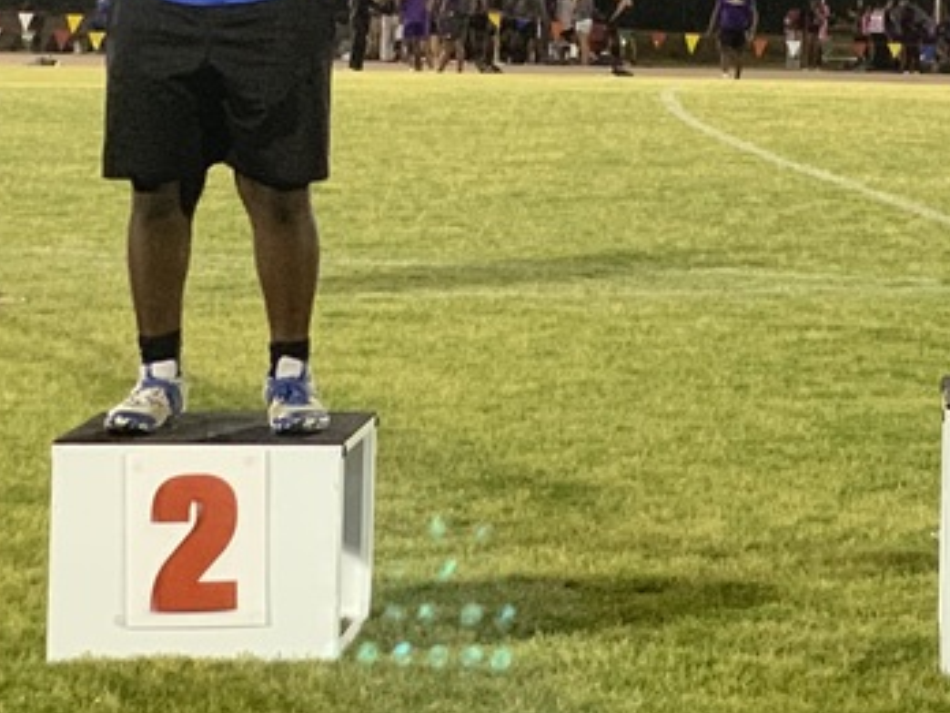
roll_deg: -1.4
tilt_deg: +2.0
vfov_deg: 9.6
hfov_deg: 12.5
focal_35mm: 153
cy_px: -128
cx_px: 1269
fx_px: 4199
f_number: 2.4
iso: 250
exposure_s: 1/60
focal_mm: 6
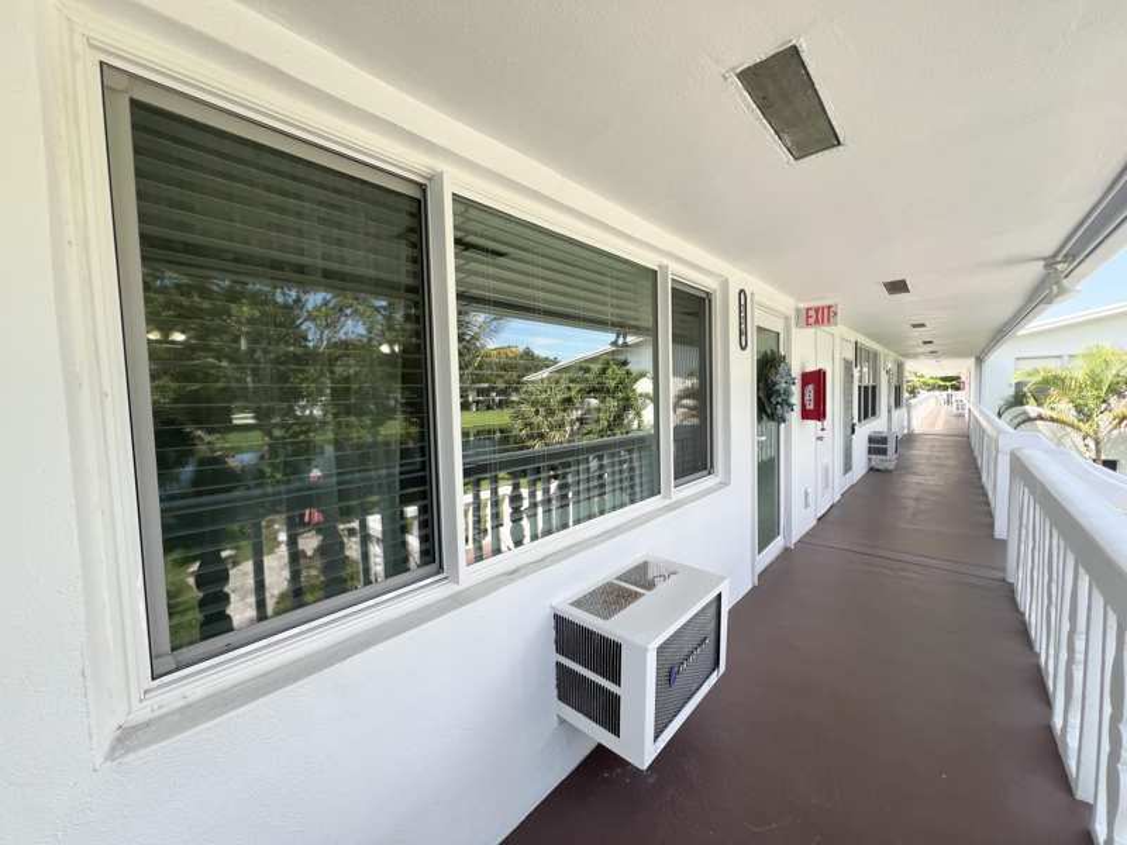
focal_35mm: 13
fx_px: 423
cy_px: 422
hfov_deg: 106.2
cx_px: 564
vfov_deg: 89.9
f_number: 1.8
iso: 32
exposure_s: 1/231
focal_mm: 1.57
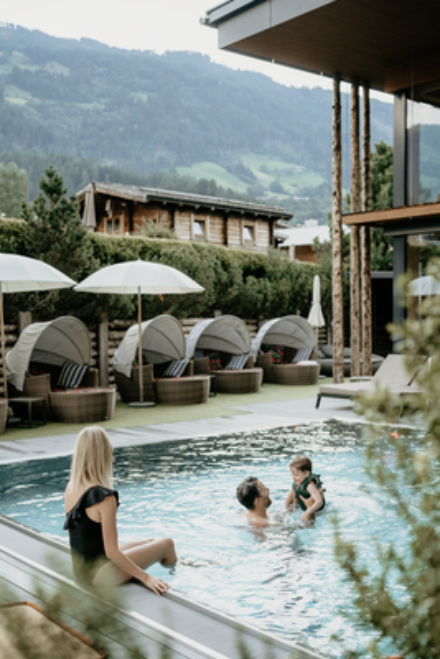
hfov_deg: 31.9
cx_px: 209
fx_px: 769
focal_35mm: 42
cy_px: 372
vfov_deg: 46.3
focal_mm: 35
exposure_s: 1/500
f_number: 2
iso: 100
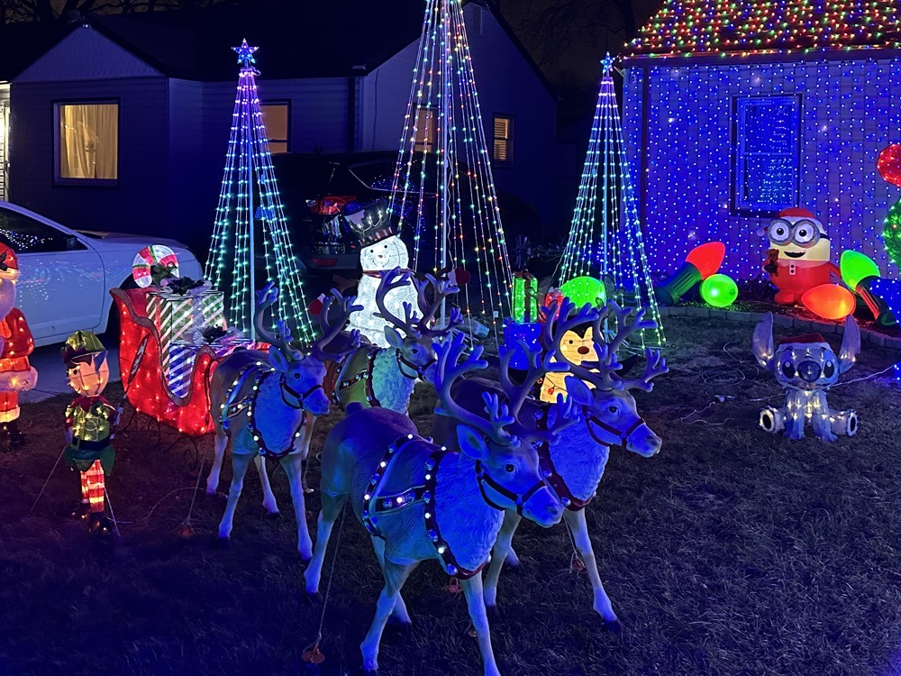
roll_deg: -1.1
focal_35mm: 36
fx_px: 937
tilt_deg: -0.4
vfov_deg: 38.7
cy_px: 174
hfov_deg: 51.2
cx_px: 511
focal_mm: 6.86
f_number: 1.78
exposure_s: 1/40
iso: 800
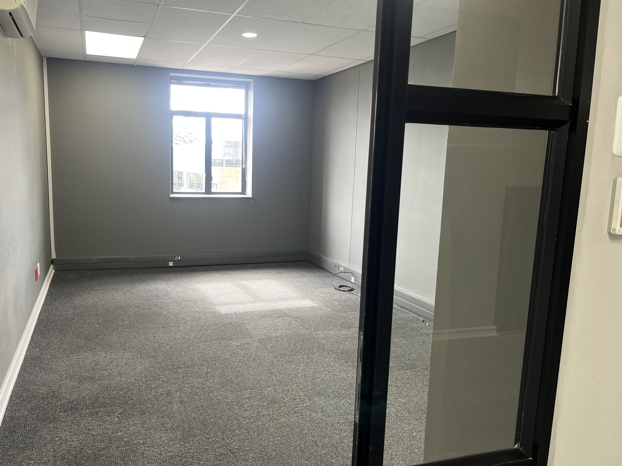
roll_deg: -2.3
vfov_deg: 48.2
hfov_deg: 61.5
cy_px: 248
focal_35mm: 29
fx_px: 521
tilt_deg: -9.8
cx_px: 276
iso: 125
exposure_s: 1/121
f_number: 1.6
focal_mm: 5.1
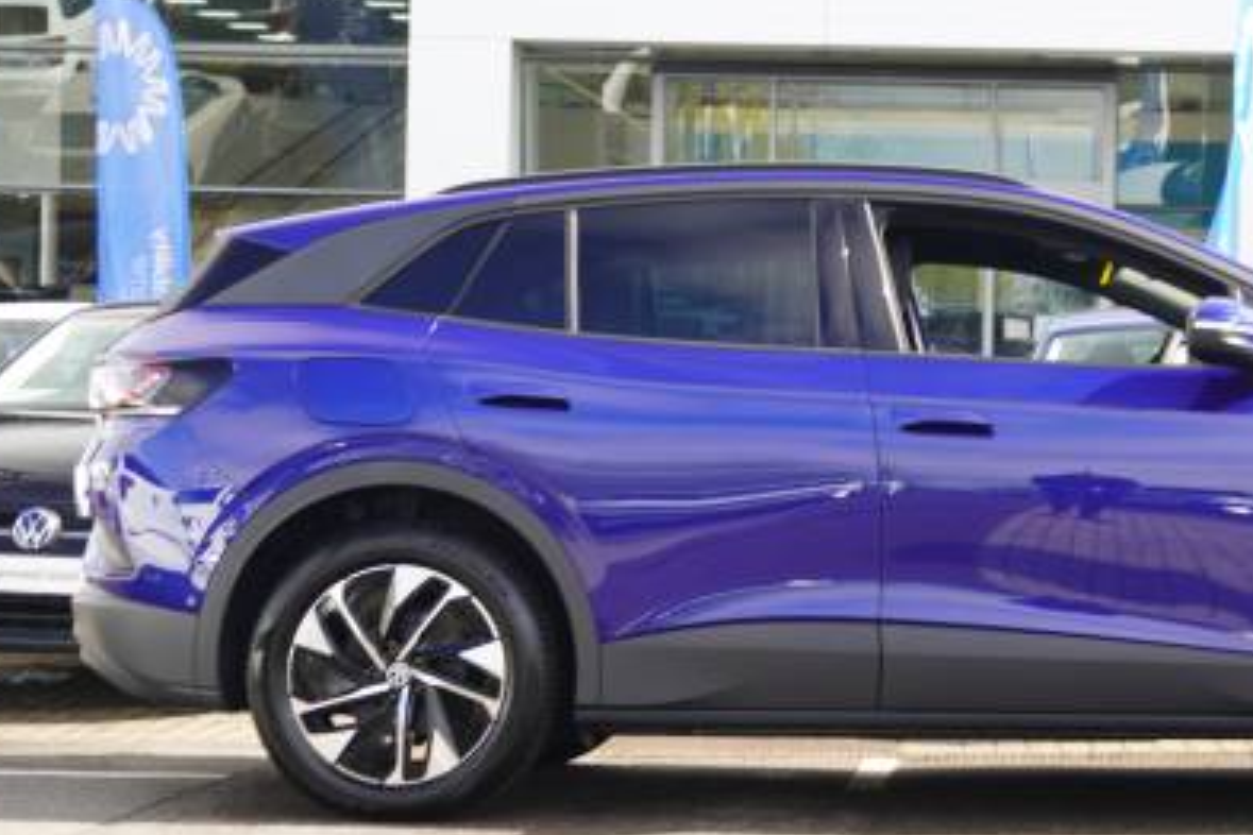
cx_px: 921
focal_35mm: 83
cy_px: 405
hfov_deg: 24.2
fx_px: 2889
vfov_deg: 16.5
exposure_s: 1/60
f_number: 5.6
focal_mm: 34
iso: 100
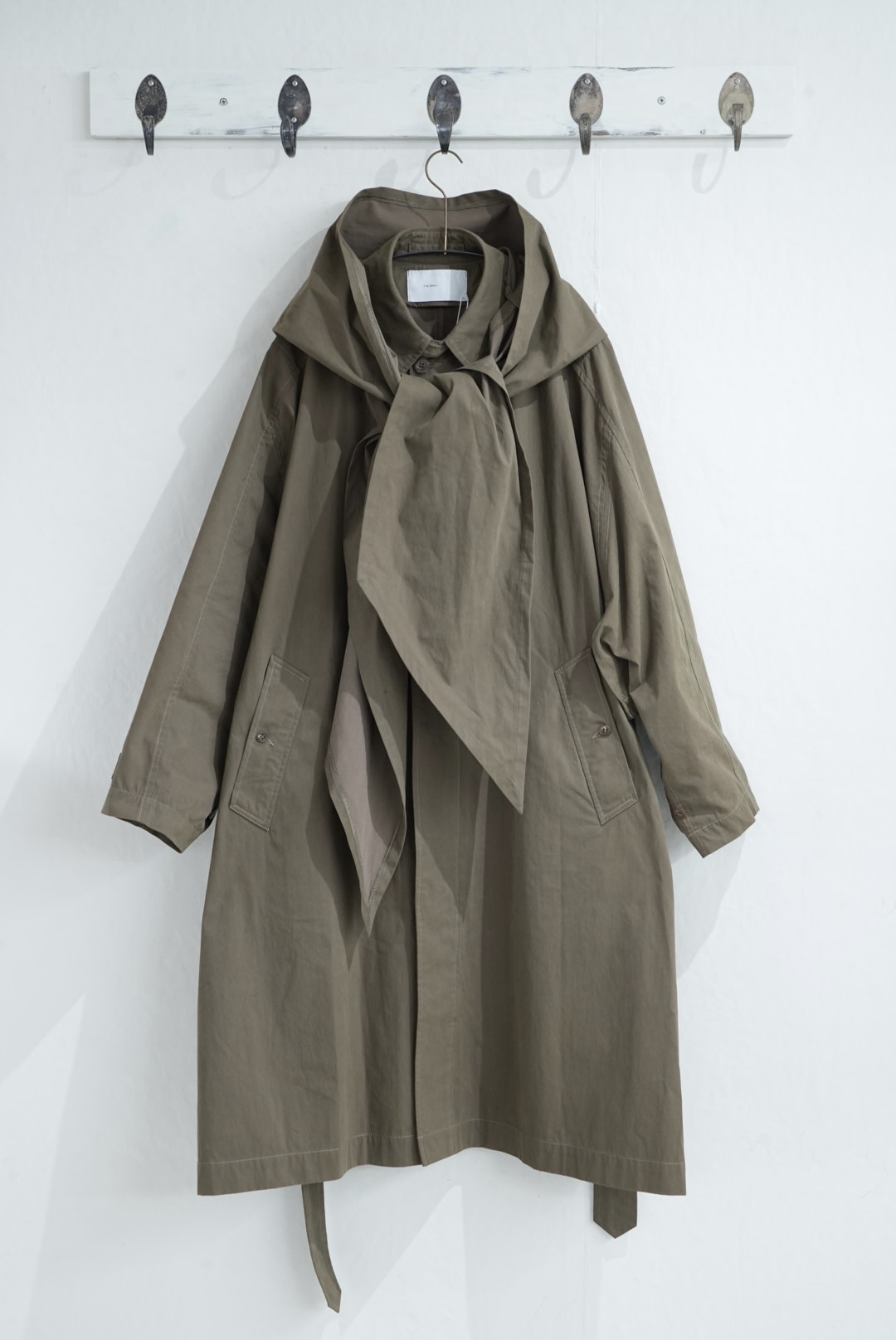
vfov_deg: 38.2
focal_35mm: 52
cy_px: 670
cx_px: 448
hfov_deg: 26.0
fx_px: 1938
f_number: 9
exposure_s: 1/13
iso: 1250
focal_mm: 52
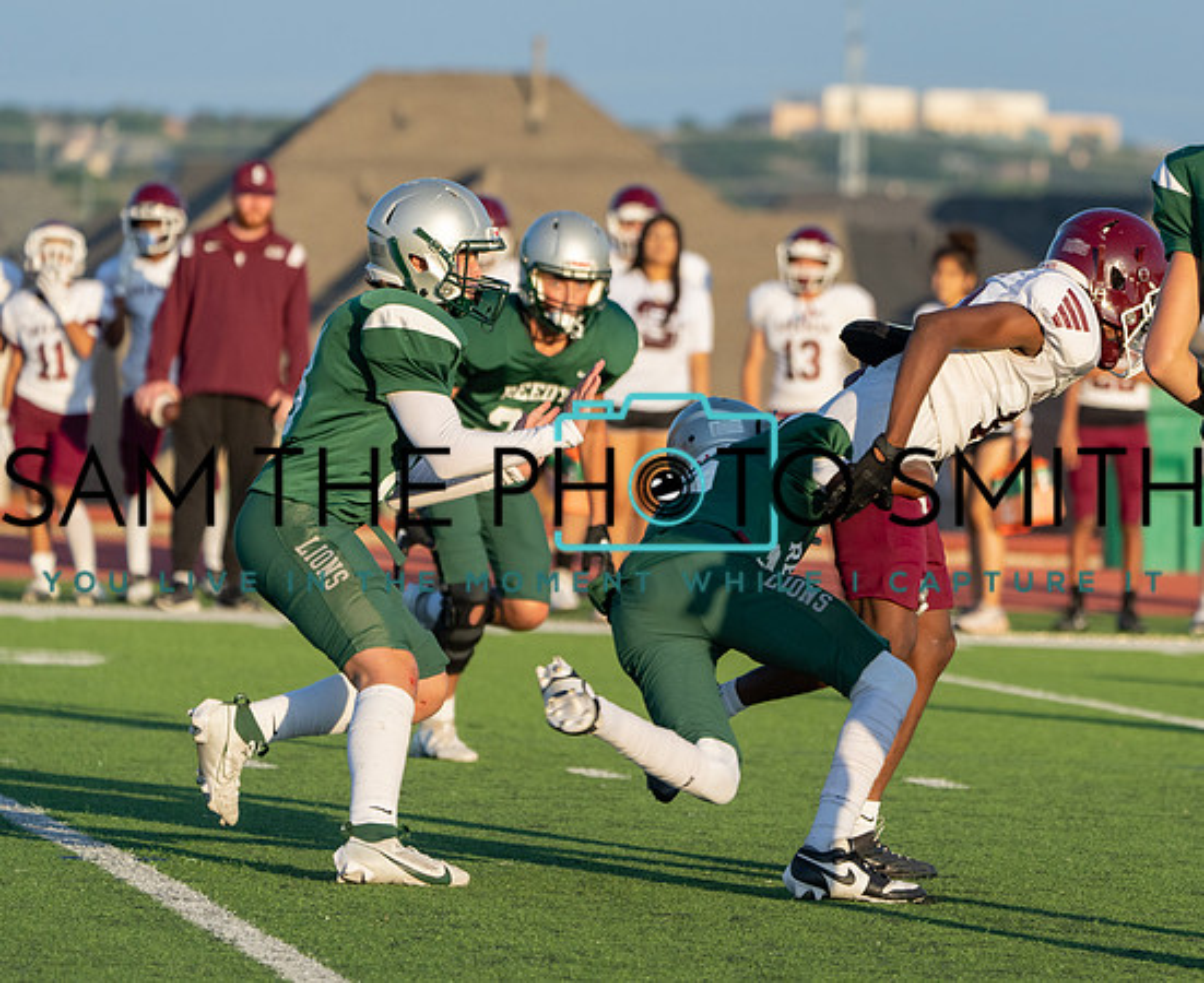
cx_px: 892
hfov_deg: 5.4
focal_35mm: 358
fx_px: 12872
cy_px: 518
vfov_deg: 4.4
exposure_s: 1/1250
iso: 500
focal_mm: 244
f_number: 5.6
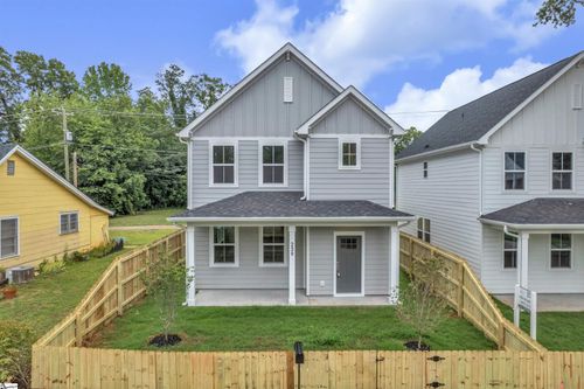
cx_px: 292
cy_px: 194
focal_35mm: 22
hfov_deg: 78.6
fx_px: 357
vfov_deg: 57.2
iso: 100
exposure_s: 1/160
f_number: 2.8
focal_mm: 8.38
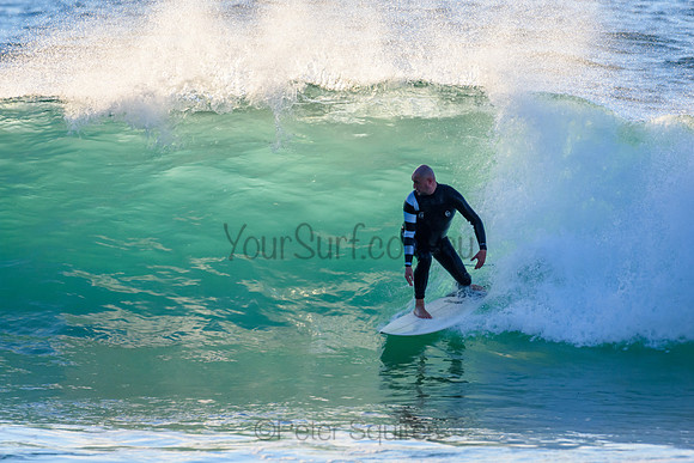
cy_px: 232
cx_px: 347
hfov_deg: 2.7
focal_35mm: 750
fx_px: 14461
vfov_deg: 1.8
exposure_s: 1/1600
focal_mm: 500
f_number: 5.6
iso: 720
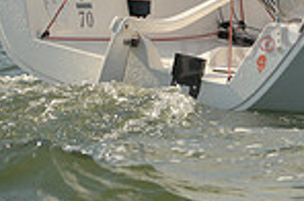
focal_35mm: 786
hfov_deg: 2.6
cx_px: 573
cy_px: -112
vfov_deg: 1.7
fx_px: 6623
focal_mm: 200
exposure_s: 1/1600
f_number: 7.1
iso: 280
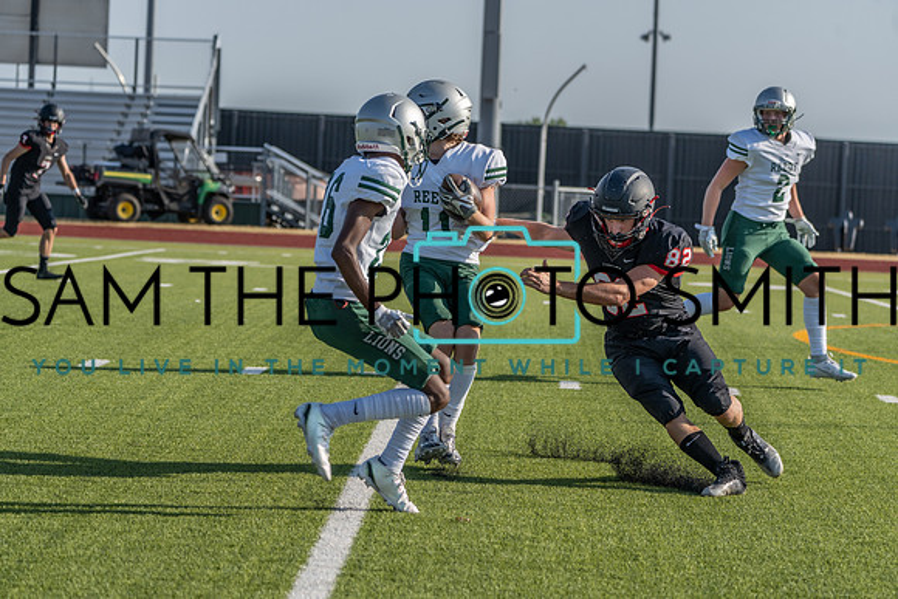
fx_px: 3368
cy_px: 300
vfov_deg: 10.2
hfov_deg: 15.2
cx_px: 449
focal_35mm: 135
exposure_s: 1/1250
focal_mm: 135
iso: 160
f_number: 5.6
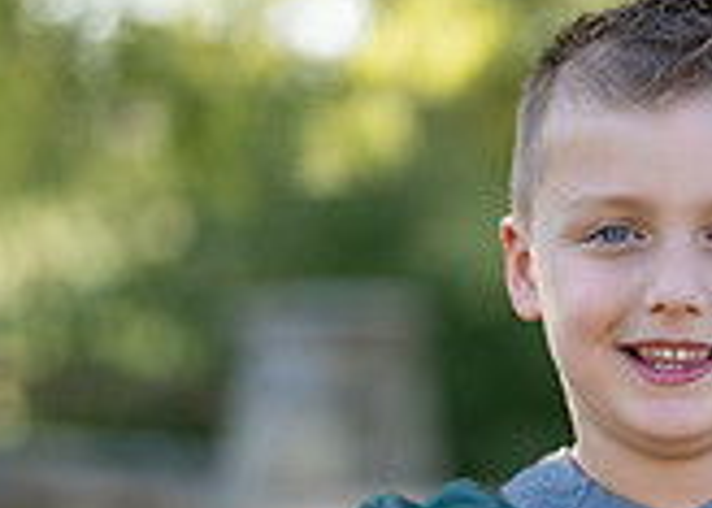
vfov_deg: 7.7
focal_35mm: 185
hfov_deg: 10.8
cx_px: 729
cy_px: 699
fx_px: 3739
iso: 100
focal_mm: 50
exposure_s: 1/1250
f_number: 1.2
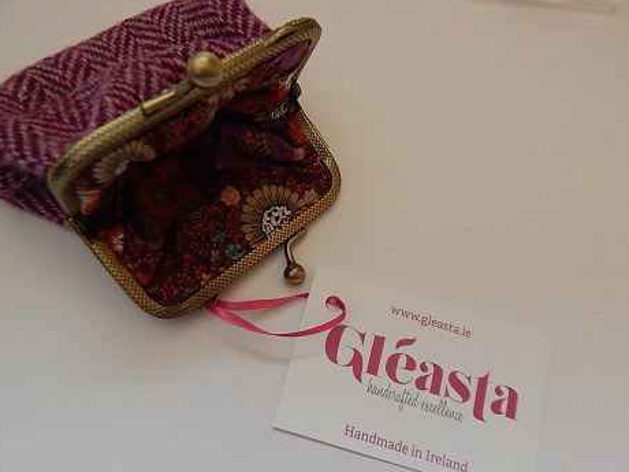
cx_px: 290
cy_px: 248
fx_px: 454
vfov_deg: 54.9
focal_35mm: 25
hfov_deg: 69.3
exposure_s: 1/30
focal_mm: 4
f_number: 3
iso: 220
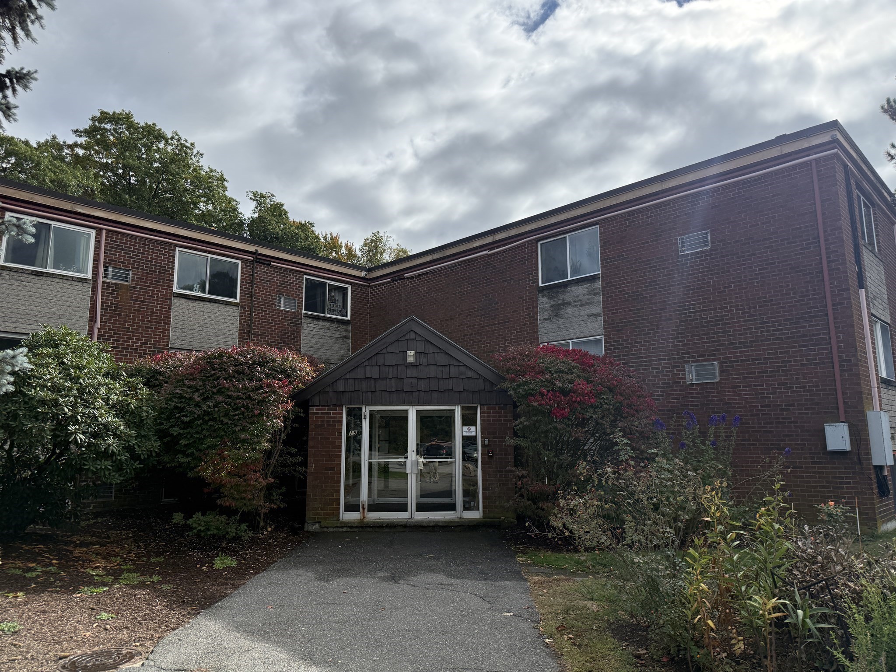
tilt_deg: +12.8
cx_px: 448
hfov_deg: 71.6
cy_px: 336
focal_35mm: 24
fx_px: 621
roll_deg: +1.0
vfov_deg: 56.8
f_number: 1.78
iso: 125
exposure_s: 1/9091
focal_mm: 6.76
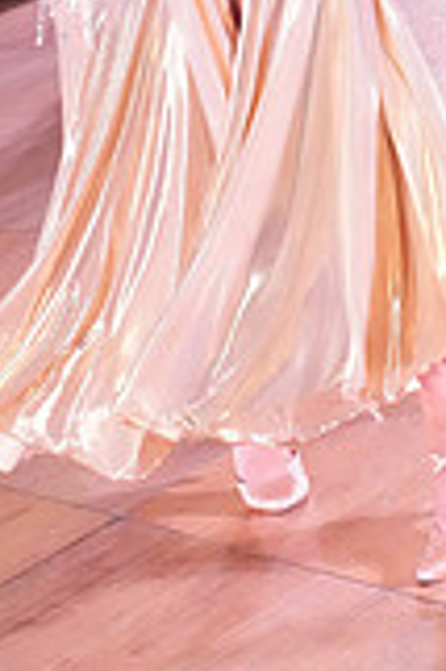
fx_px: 2086
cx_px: 390
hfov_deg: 12.1
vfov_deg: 17.0
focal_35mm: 112
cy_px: -238
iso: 8000
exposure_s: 1/250
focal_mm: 31
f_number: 7.1
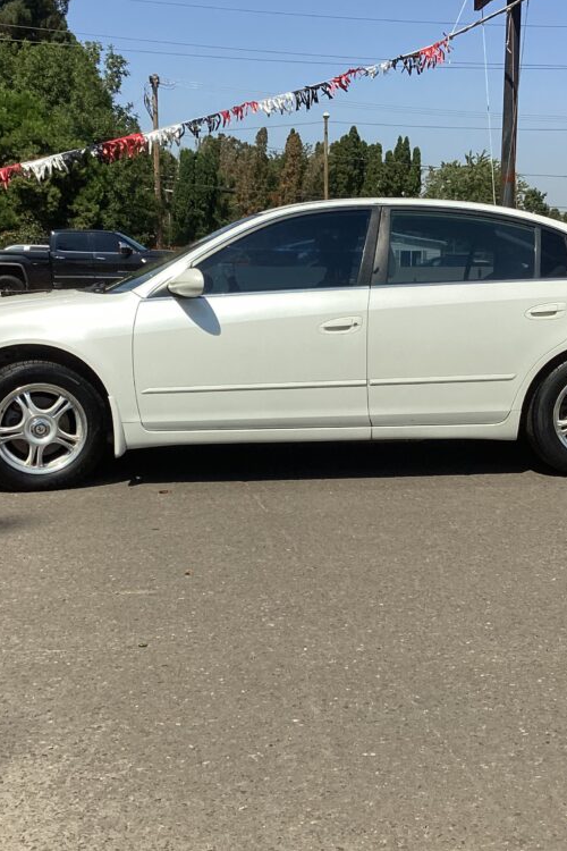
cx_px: 321
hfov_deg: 30.5
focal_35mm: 44
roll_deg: -0.9
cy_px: 418
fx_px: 1039
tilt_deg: -7.8
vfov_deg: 44.5
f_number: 2.4
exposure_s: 1/2037
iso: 25
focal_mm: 3.3
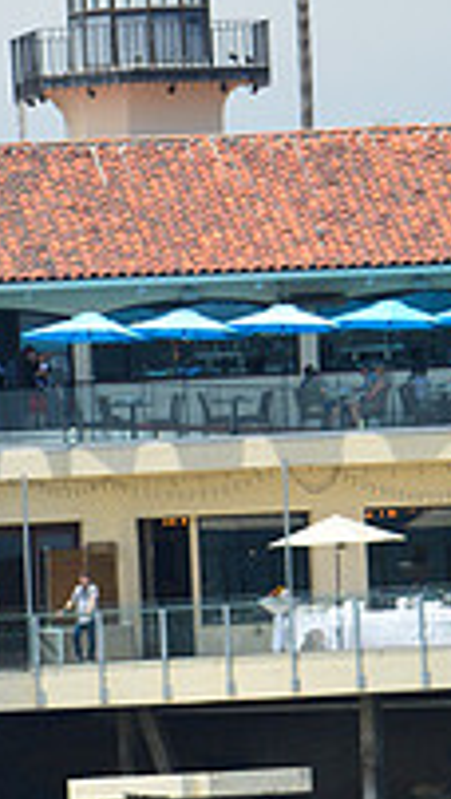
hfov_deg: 1.5
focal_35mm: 790
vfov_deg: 2.7
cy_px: 740
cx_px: -653
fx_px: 16743
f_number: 11
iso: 280
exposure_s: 1/500
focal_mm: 175
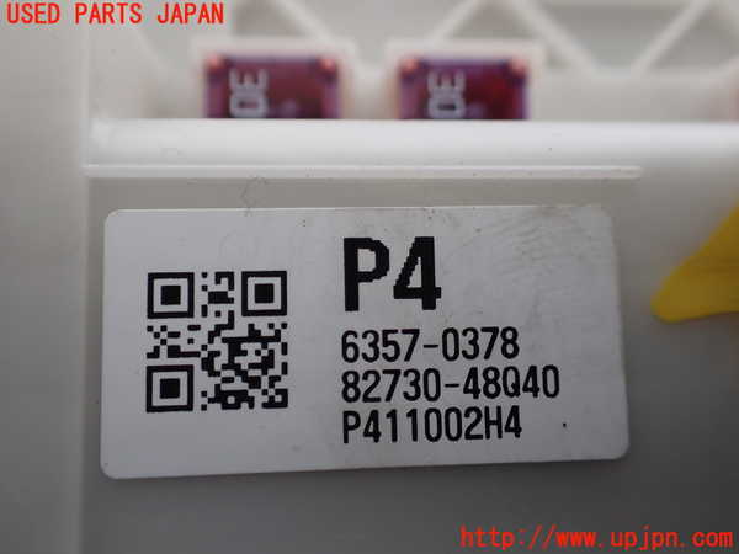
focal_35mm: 30
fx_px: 640
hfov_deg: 60.0
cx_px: 370
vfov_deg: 46.8
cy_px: 277
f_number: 2.3
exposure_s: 1/125
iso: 200
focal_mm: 5.4
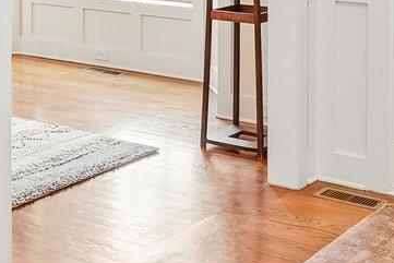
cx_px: 77
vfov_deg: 14.9
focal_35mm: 85
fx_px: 931
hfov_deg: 23.5
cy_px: -130
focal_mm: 10
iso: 400
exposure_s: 1/8
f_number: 8
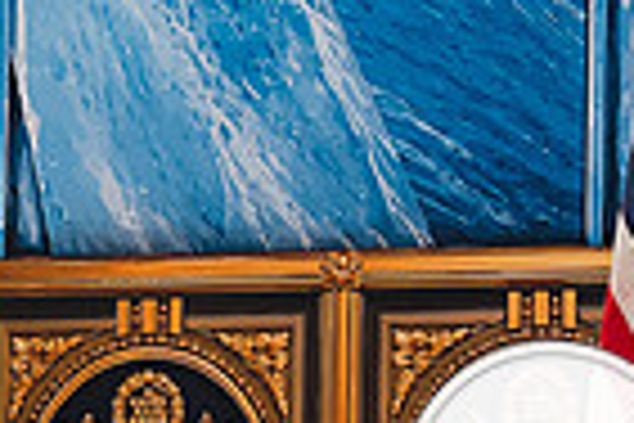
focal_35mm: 394
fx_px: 6938
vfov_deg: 3.5
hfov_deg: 5.2
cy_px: -76
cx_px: -450
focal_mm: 64
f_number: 4
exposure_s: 1/160
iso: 320
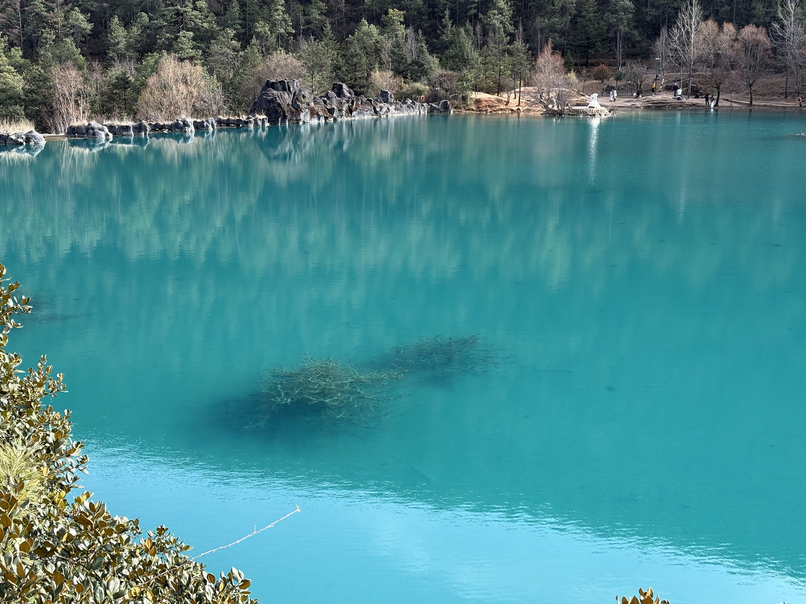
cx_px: 403
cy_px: 302
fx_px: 1211
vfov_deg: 28.0
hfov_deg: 36.8
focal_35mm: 52
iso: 32
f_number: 1.6
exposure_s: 1/419
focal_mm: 5.96
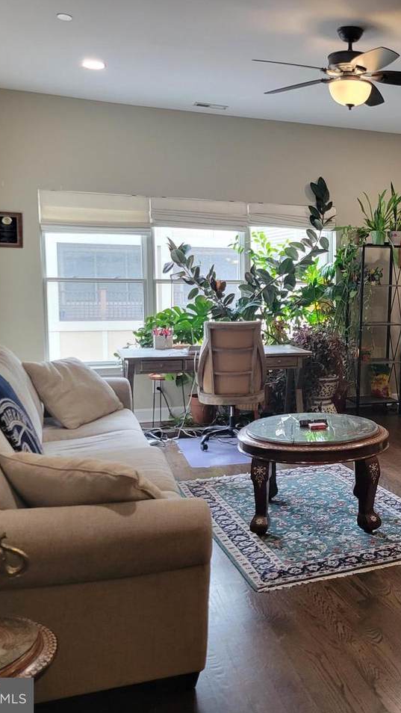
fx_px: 718
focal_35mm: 38
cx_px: 395
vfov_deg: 52.8
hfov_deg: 29.3
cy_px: 357
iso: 320
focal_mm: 5.4
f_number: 1.8
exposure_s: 1/120
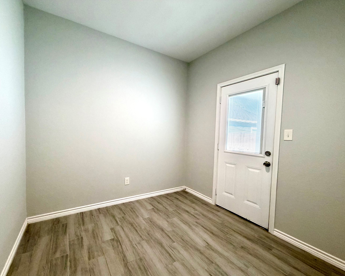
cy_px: 141
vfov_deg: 84.0
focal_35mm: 15
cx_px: 158
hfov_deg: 96.6
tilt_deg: -3.6
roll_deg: -1.8
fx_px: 153
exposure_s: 1/60
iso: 250
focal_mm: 2.22
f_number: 2.2
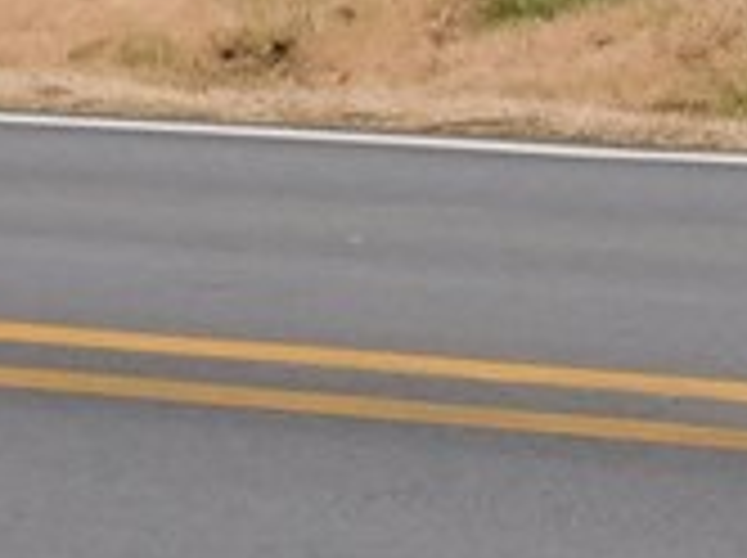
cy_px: -729
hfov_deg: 5.3
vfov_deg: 4.0
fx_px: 7844
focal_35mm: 364
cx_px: 1868
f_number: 4
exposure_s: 1/40
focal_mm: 10.4
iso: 125
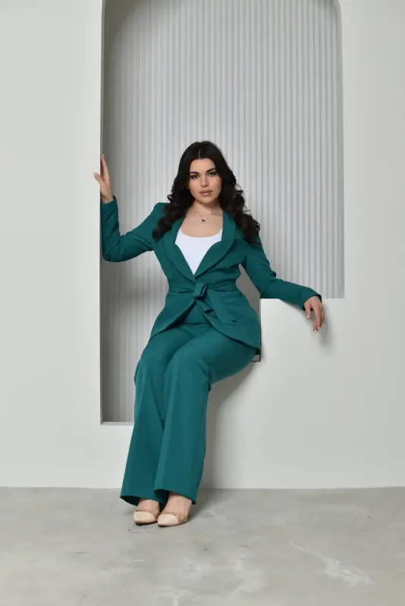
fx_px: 885
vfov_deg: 37.8
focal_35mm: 52
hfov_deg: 25.8
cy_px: 303
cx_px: 202
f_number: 4
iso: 100
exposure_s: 1/200
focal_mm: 35
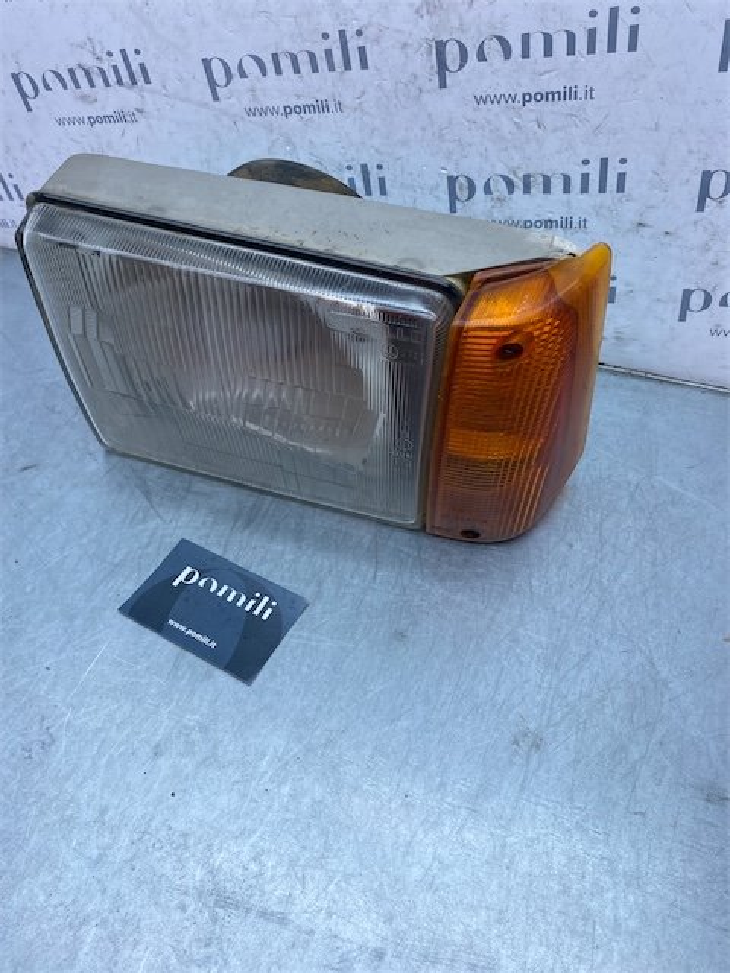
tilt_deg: -51.5
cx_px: 365
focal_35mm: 26
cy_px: 486
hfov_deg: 53.1
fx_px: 731
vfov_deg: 67.3
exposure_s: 1/1082
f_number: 1.8
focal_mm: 4.25
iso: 32
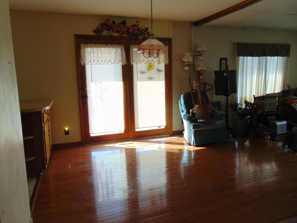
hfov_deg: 69.4
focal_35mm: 25
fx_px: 214
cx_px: 148
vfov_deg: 54.9
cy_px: 112
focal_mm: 4.5
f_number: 3
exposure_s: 1/60
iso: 80
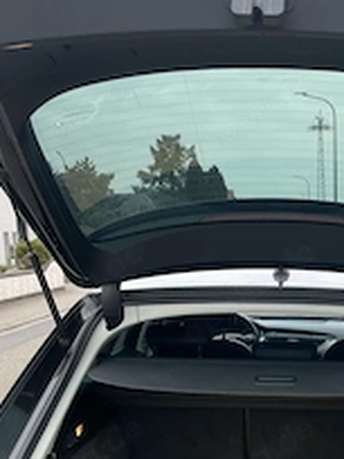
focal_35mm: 51
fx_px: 676
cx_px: 297
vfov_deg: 37.0
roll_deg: +2.2
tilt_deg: -7.9
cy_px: 317
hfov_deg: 27.7
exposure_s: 1/337
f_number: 1.6
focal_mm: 4.2
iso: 32
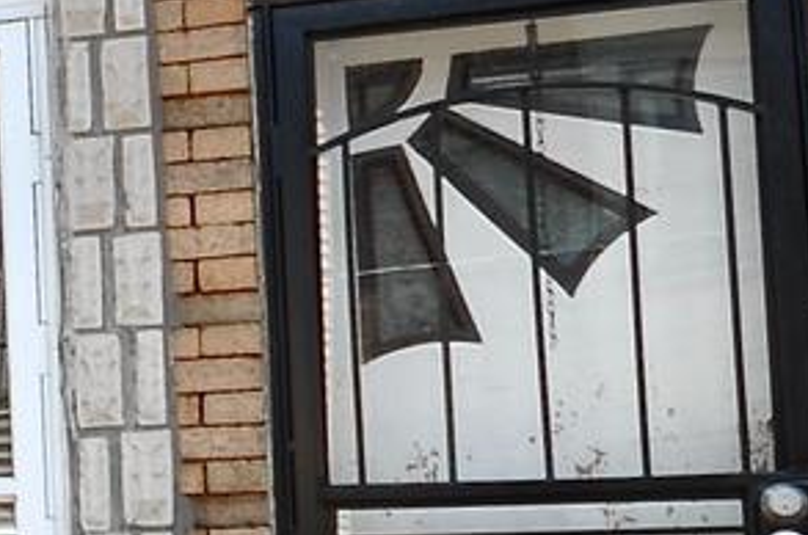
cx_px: -1205
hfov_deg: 13.4
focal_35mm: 105
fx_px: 2352
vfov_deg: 12.9
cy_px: 120
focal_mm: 10
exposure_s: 1/160
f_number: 6.3
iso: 100
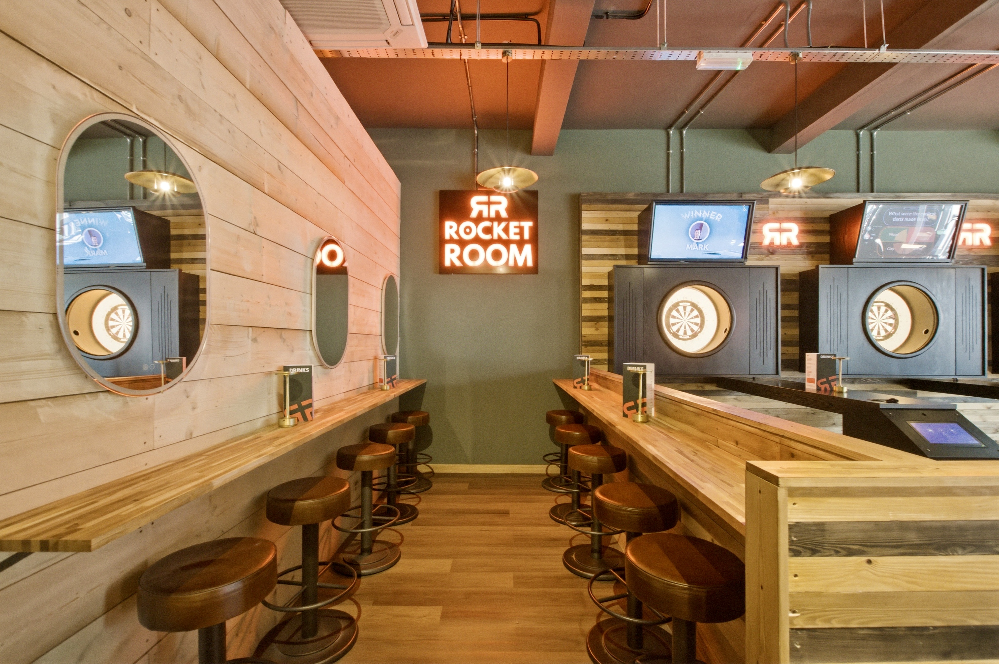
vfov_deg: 77.2
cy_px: 332
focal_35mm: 15
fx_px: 416
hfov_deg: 100.5
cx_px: 500
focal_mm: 10
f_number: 9
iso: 1600
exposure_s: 1/13
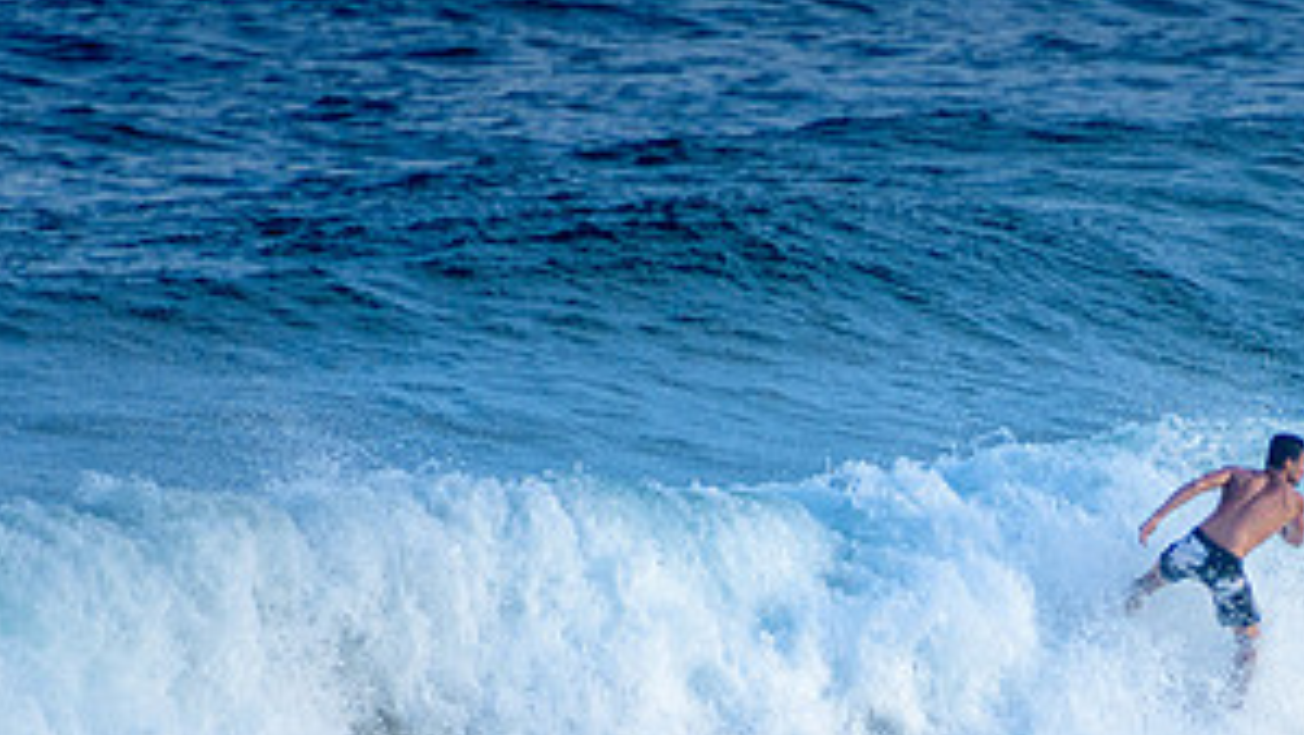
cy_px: 639
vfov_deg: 1.2
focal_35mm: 994
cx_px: 1258
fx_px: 34382
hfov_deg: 2.2
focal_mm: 400
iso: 500
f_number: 5.6
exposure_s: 1/1250
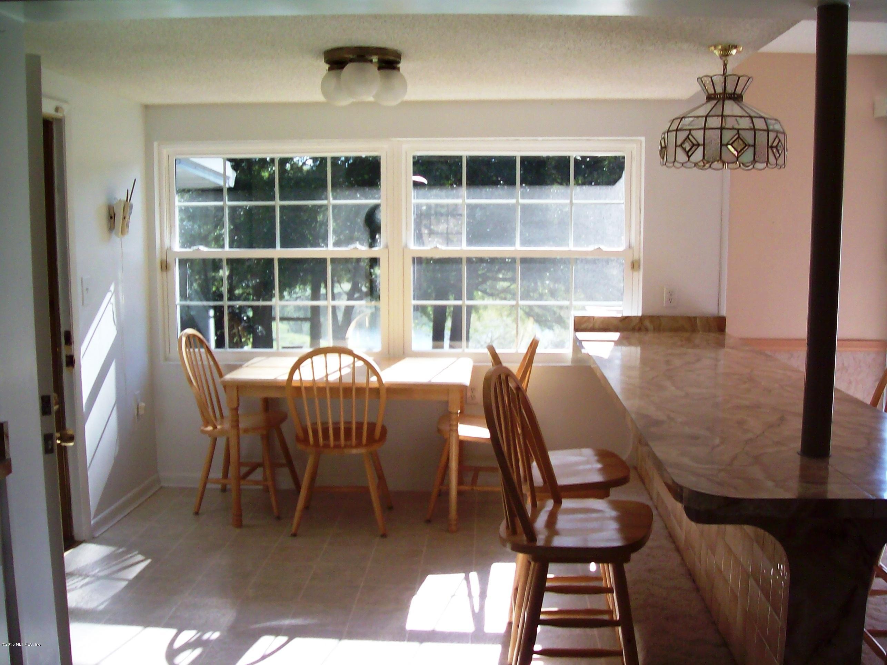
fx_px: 922
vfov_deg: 39.6
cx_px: 444
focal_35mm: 36
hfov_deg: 51.4
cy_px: 332
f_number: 2.7
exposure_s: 1/113
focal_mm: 6
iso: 80
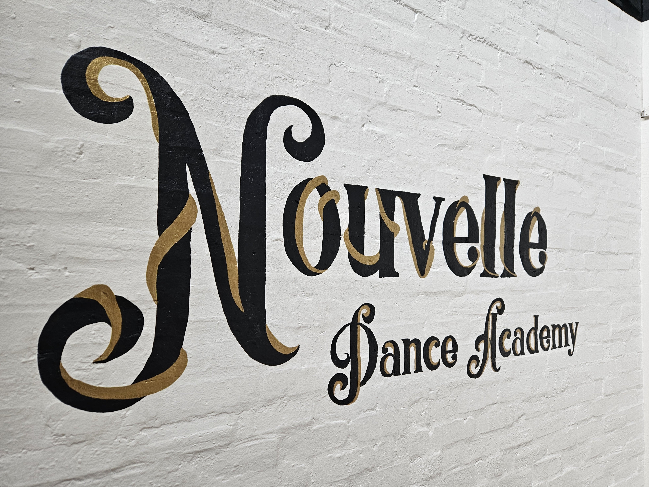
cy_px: 244
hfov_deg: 73.9
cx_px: 324
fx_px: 431
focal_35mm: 23
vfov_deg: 58.9
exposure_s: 1/101
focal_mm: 5.4
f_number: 1.8
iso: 100
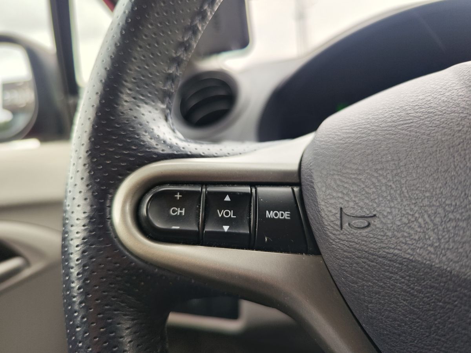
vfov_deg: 58.9
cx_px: 236
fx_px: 313
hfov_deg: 73.9
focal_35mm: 23
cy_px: 176
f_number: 1.69
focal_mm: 7.01
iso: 50
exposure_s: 1/124
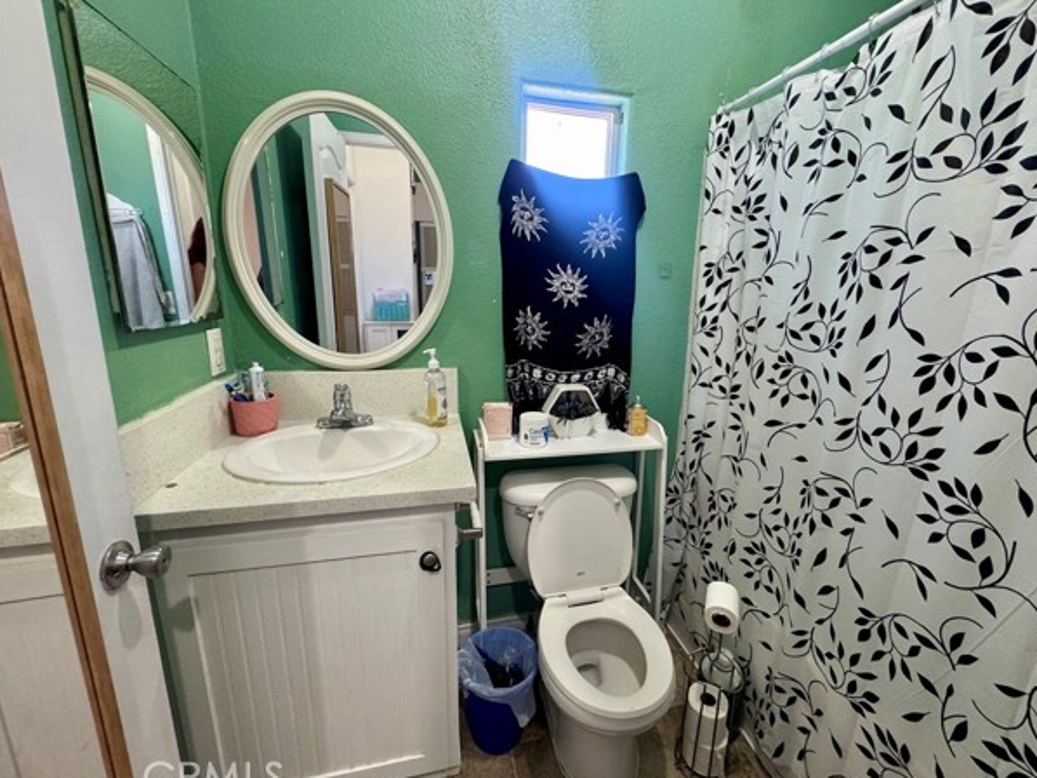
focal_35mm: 15
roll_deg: -2.5
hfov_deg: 98.1
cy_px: 386
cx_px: 547
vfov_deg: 81.8
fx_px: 449
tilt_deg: -14.6
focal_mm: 2.22
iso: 400
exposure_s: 1/60
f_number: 2.2
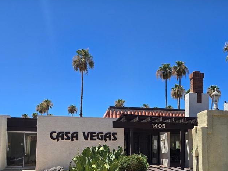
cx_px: 152
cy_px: 136
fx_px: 250
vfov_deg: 36.5
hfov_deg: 48.2
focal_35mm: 38
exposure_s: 1/878
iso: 12
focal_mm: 6.3
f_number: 1.7
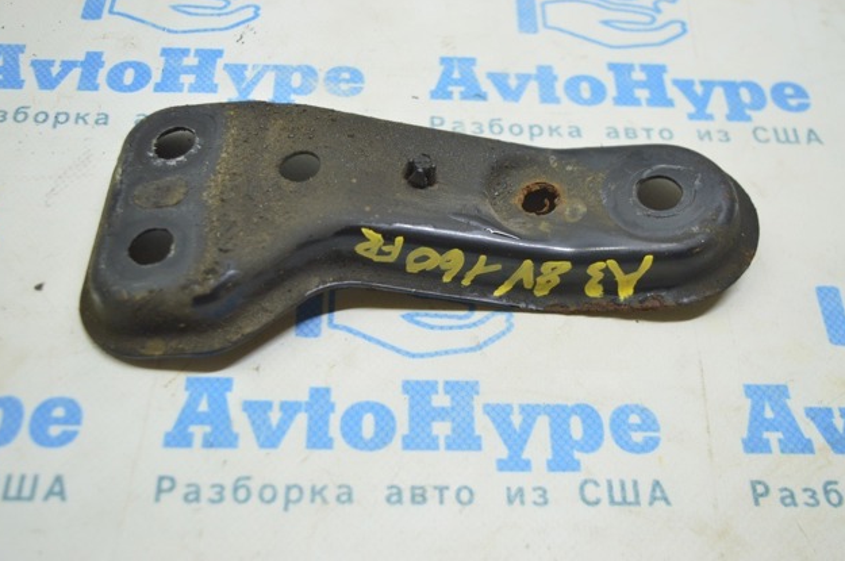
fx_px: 1043
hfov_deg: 44.1
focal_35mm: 45
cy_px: 275
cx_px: 415
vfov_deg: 30.1
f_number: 4.2
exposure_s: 1/40
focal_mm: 29
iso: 400
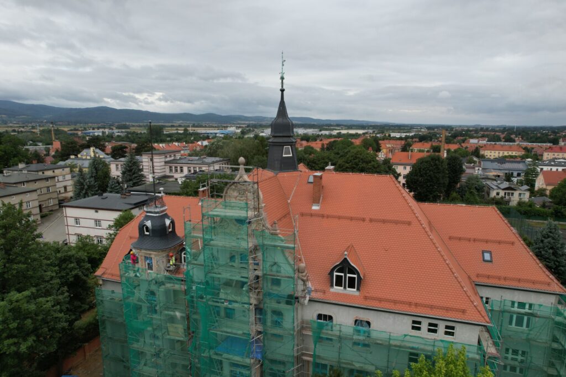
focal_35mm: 22
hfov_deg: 78.6
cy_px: 188
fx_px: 346
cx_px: 283
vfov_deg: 57.2
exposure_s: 1/1000
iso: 110
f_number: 2.8
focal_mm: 8.38
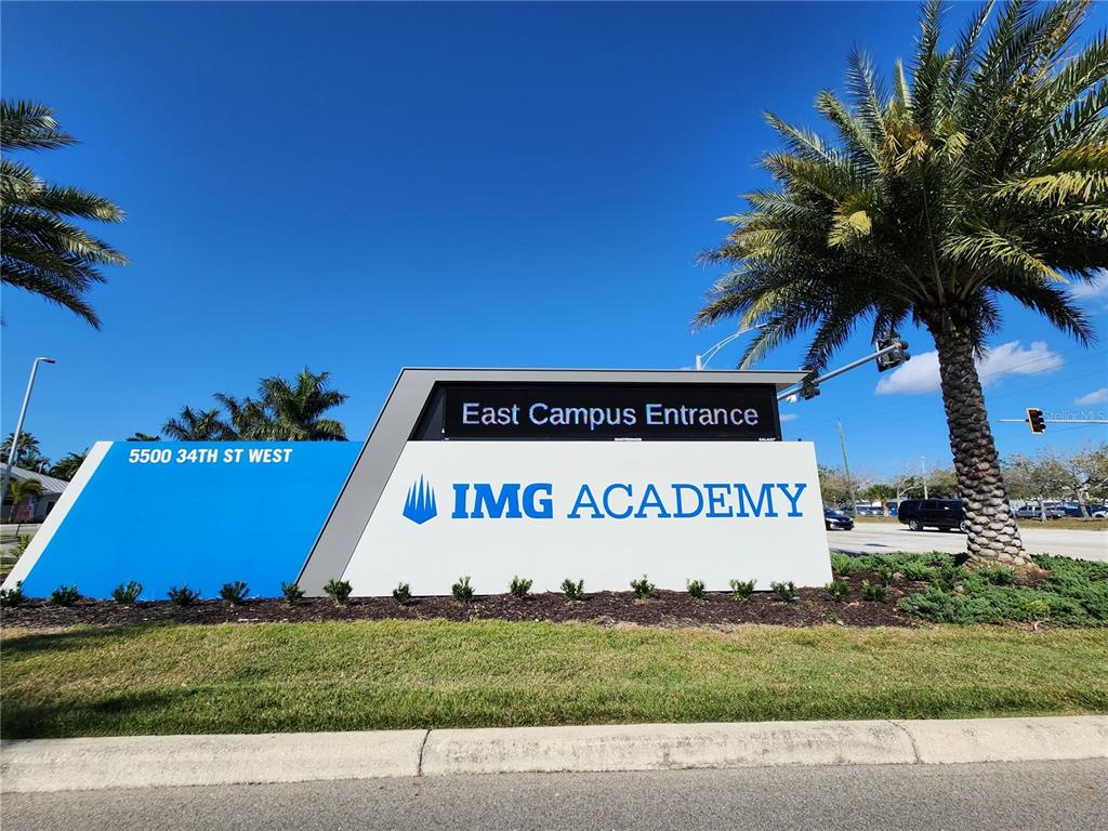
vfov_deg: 89.9
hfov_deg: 106.2
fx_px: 416
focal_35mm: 13
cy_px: 416
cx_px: 554
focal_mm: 2.2
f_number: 2.2
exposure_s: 1/2607
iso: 50
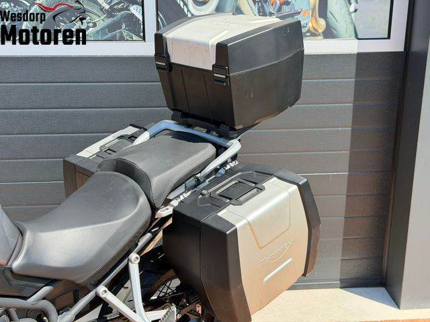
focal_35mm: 48
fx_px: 596
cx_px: 215
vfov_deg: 30.3
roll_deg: +0.7
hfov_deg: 39.7
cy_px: 161
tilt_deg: -17.2
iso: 80
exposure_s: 1/2088
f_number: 1.78
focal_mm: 6.76
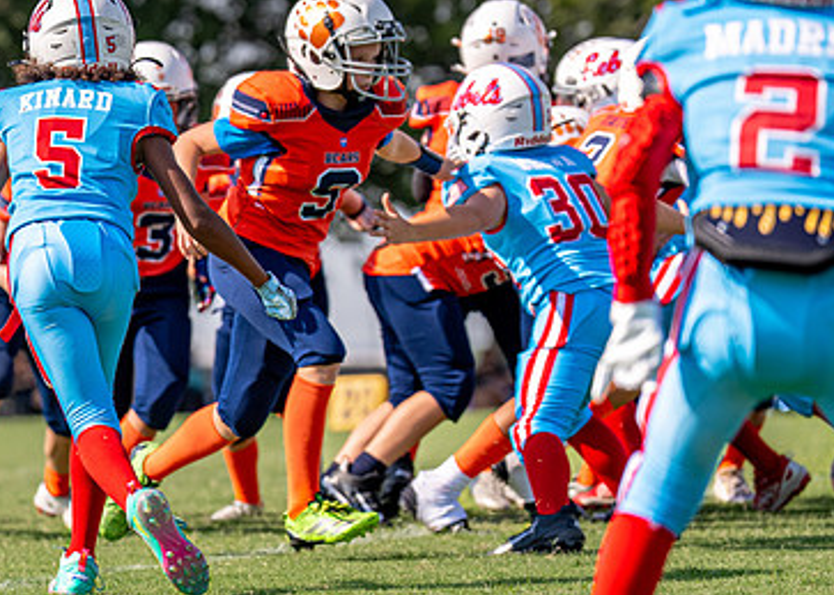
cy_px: 280
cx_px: 100
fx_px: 7151
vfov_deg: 4.8
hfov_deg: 6.7
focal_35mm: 302
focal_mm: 131
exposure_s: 1/2500
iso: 125
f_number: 2.8
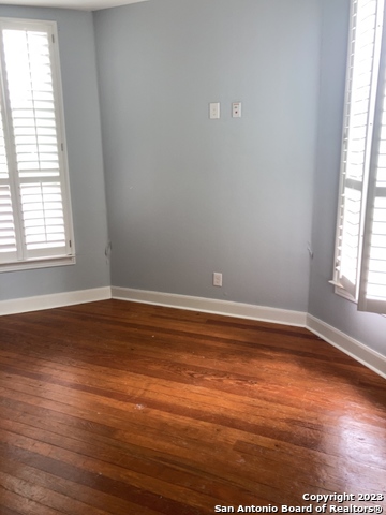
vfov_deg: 63.4
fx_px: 416
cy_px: 258
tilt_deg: -11.9
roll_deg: +1.4
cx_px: 193
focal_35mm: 28
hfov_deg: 49.7
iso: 25
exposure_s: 1/19
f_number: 1.8
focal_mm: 3.99
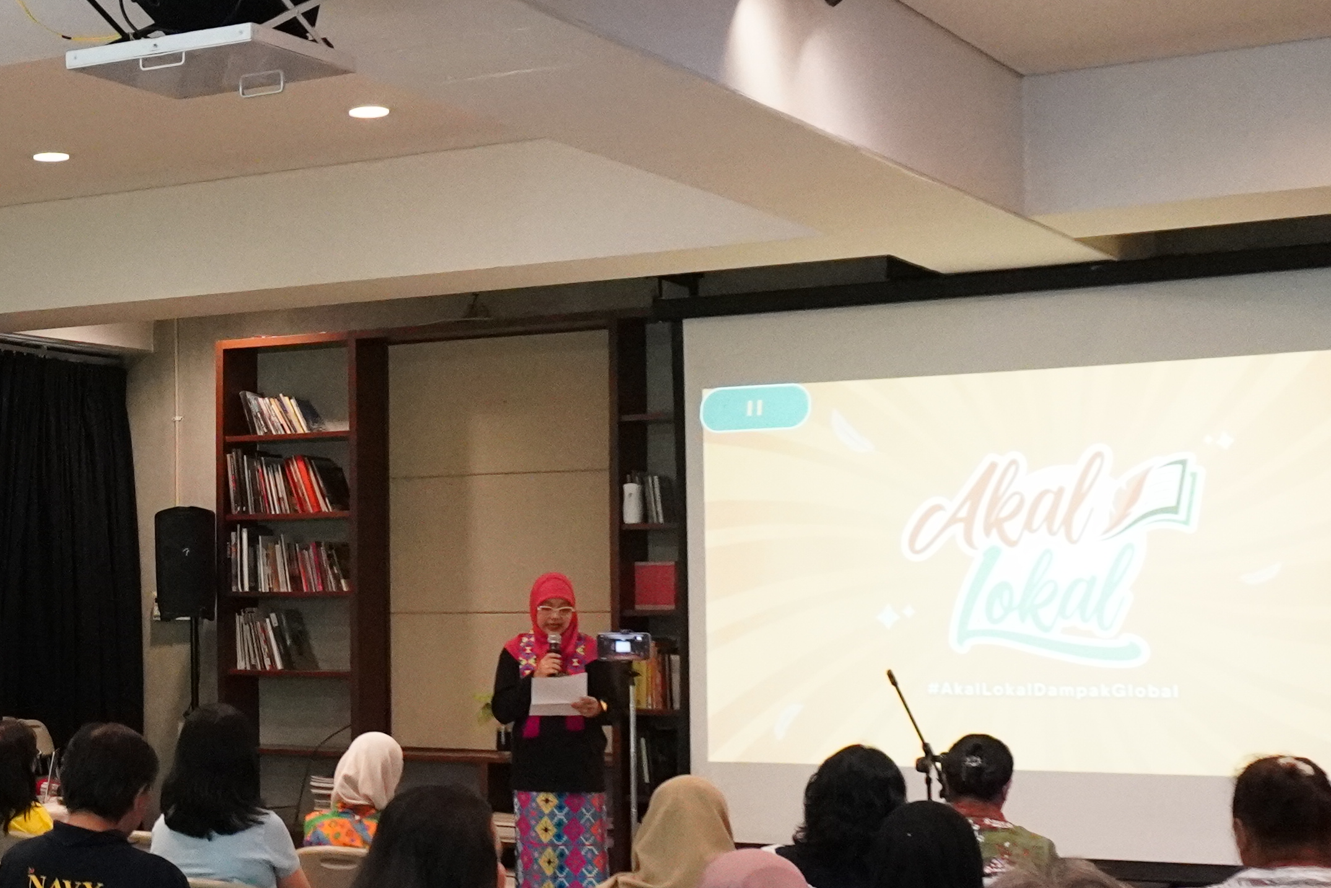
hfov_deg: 28.0
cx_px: -40
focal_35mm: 67
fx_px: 2477
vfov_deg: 20.3
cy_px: 562
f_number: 3.5
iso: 5000
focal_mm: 16
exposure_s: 1/160
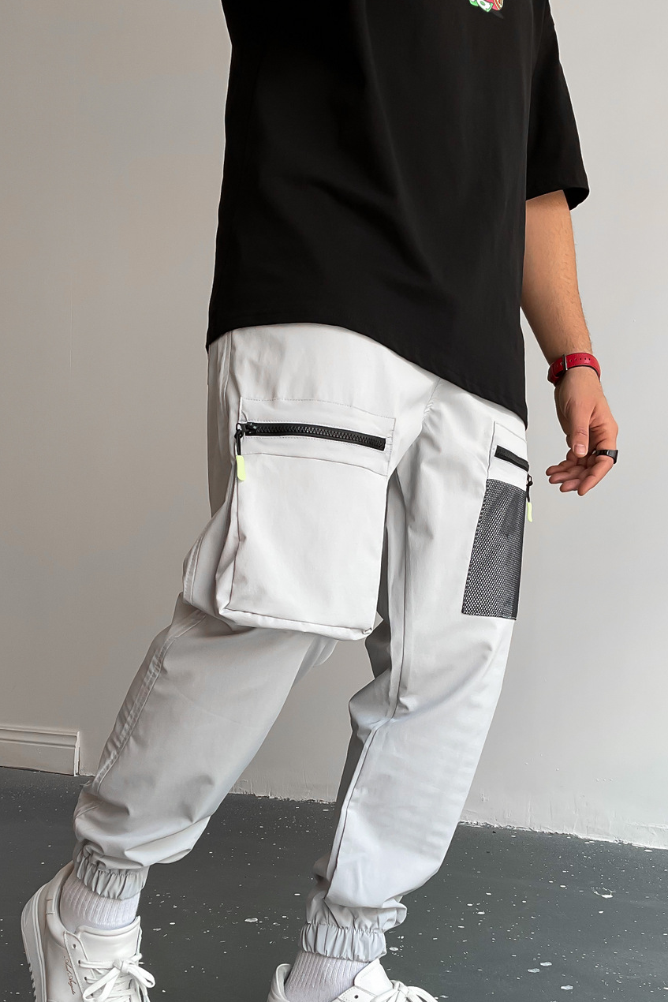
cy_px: 626
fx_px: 1057
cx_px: 327
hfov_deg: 35.1
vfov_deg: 50.2
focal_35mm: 38
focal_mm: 3
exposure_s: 1/120
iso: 20
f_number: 1.8
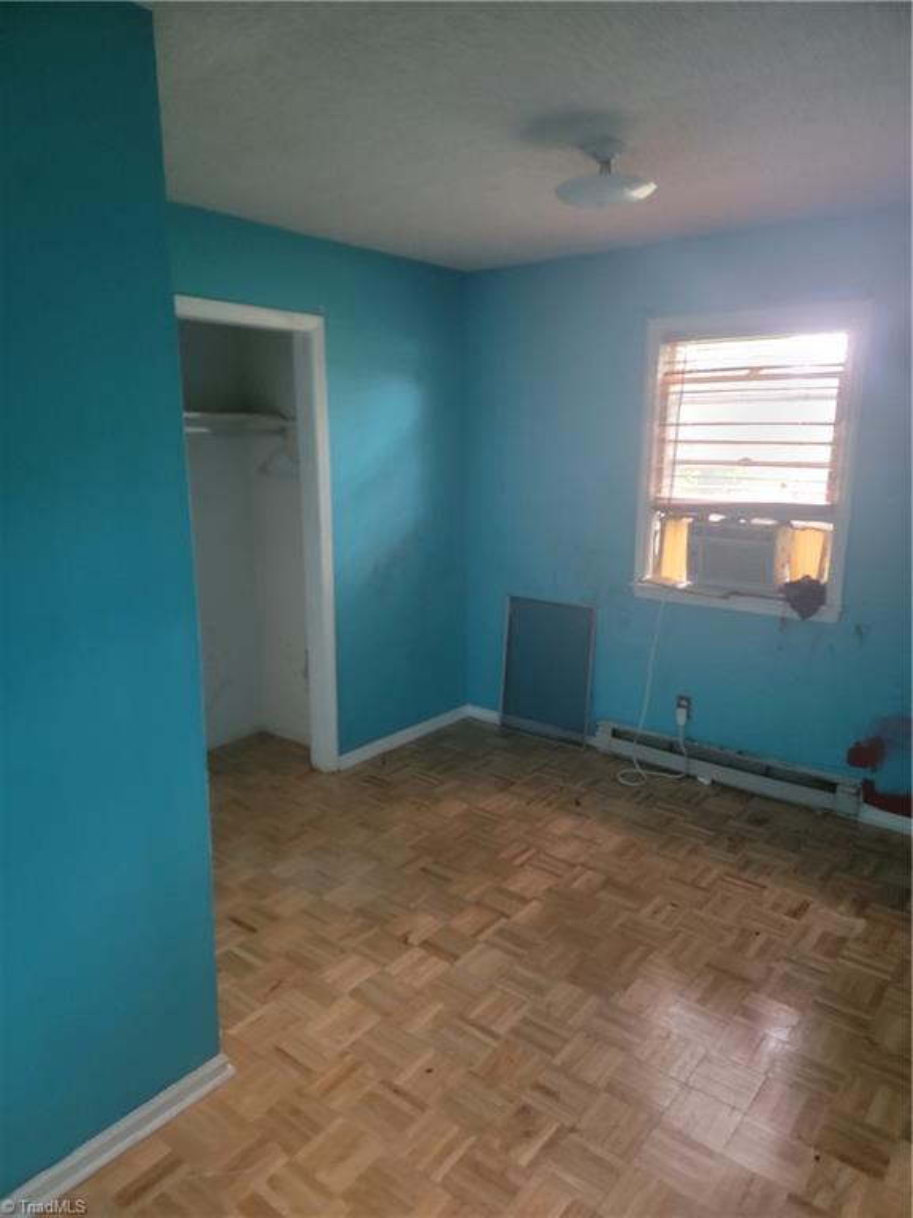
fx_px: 844
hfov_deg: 56.8
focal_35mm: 24
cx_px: 456
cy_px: 609
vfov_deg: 71.6
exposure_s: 1/40
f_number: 1.8
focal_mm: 6.7
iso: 640
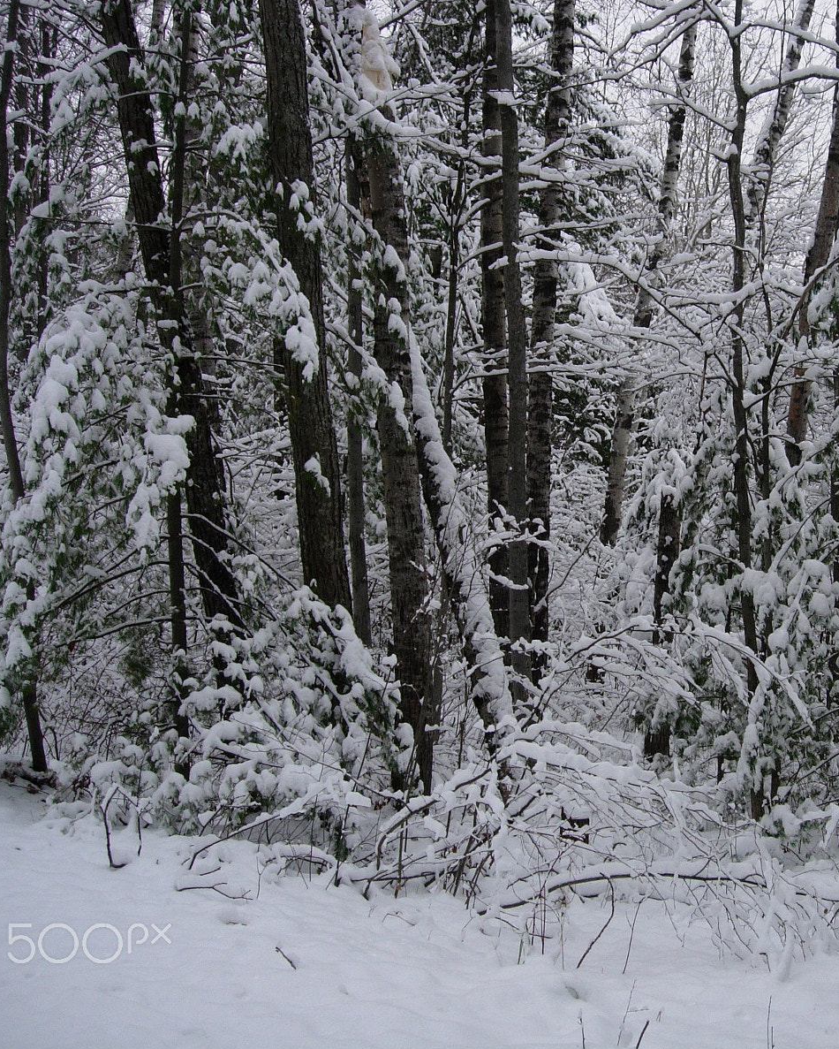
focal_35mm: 50
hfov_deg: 29.6
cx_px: 659
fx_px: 1552
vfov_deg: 37.3
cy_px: 529
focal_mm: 7.8
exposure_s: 1/558
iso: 64
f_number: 2.8
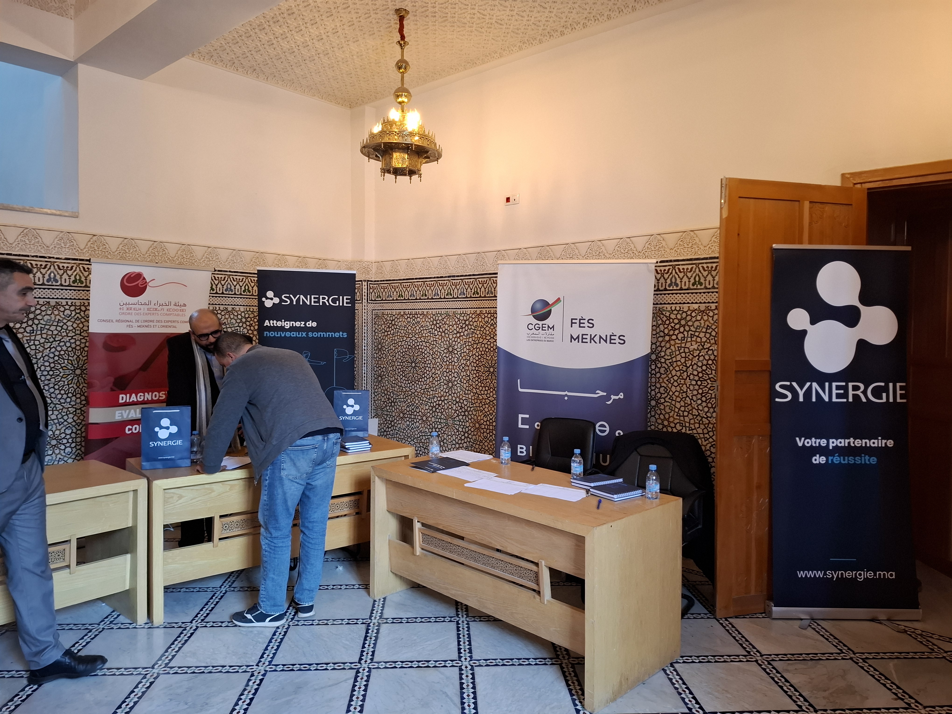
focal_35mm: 23
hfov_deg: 73.9
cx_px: 476
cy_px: 357
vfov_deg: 58.9
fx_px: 633
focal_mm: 5.54
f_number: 1.8
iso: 320
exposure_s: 1/50
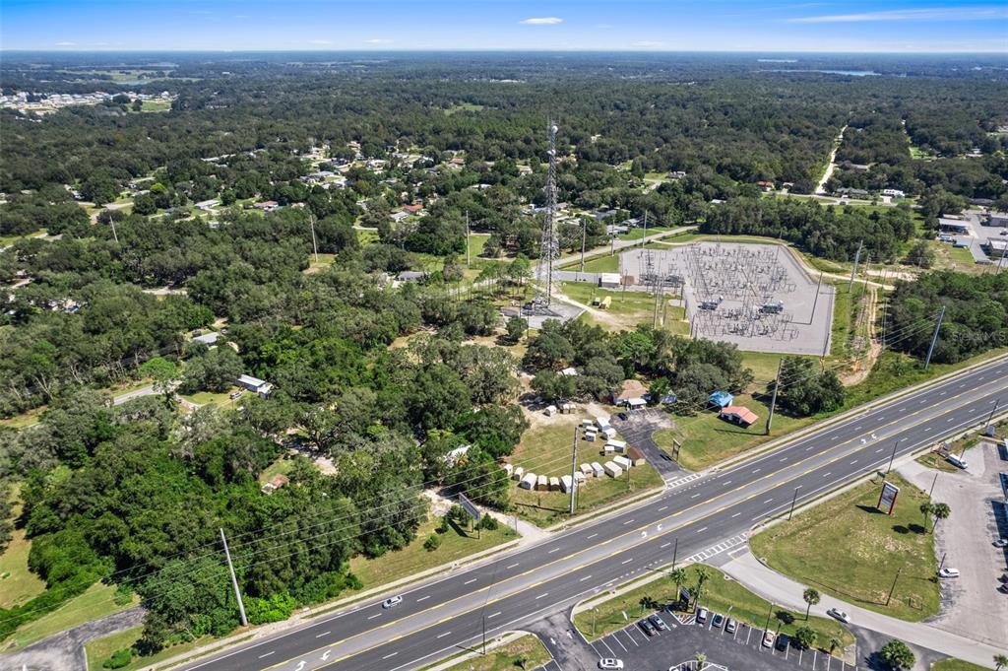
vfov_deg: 57.1
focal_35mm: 22
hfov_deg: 78.6
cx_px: 504
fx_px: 615
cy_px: 336
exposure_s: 1/2000
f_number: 2.8
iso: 100
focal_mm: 8.38
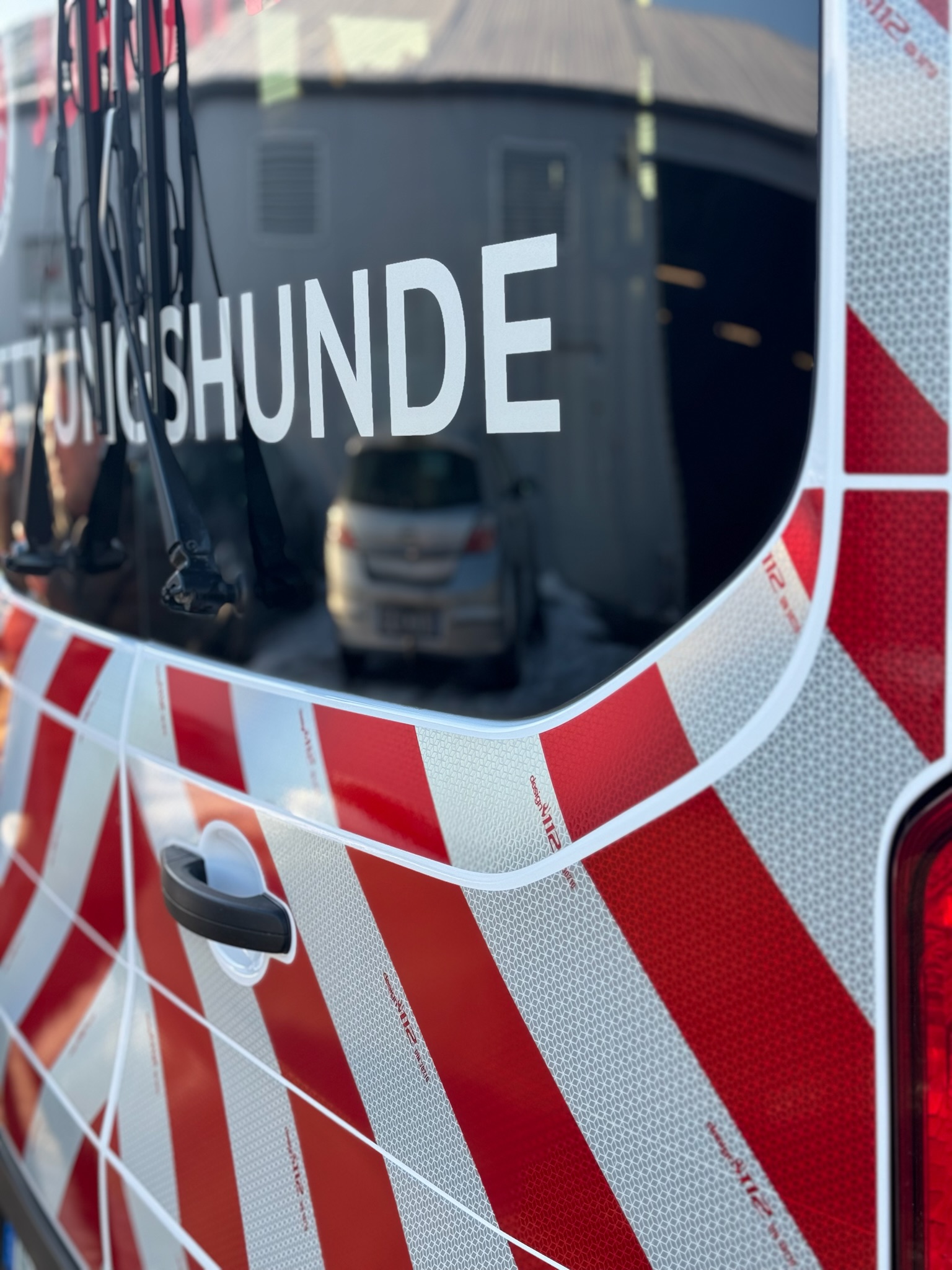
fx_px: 1760
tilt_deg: -7.9
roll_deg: +3.1
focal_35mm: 48
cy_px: 635
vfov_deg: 39.7
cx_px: 476
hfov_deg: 30.3
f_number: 1.78
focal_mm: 6.86
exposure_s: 1/488
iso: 64
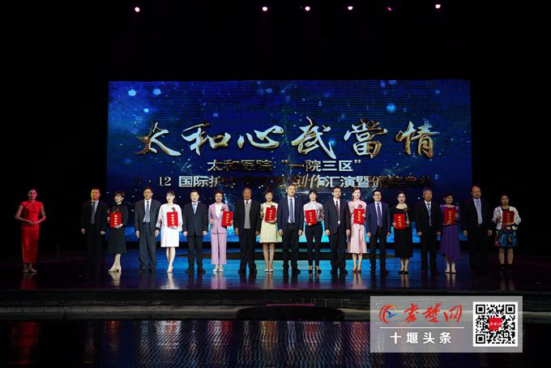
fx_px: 582
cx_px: 276
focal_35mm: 38
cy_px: 184
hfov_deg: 50.7
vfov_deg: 35.1
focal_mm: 38
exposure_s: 1/60
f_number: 2.8
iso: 100
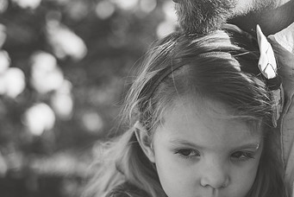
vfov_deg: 16.0
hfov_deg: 23.5
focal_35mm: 85
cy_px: 157
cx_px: 236
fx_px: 695
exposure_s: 1/3200
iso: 160
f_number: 2.2
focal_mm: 50
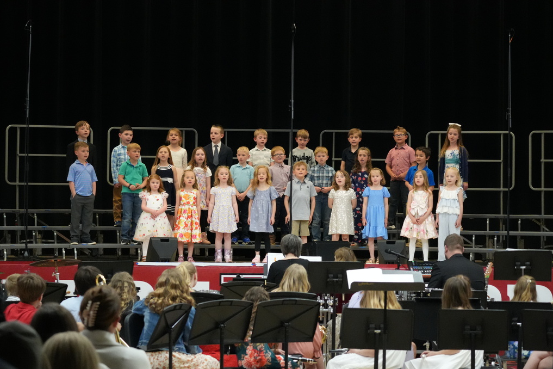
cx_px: 277
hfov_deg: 14.9
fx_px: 2112
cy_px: 185
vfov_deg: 10.0
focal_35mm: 138
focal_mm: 91
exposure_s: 1/250
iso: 6400
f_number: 5
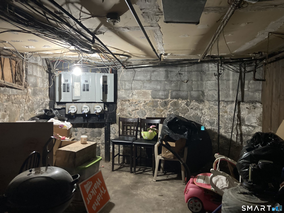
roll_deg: -0.3
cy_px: 106
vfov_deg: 49.7
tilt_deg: -0.6
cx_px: 142
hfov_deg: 63.4
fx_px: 230
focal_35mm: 28
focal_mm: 3.99
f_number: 1.8
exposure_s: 1/30
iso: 640
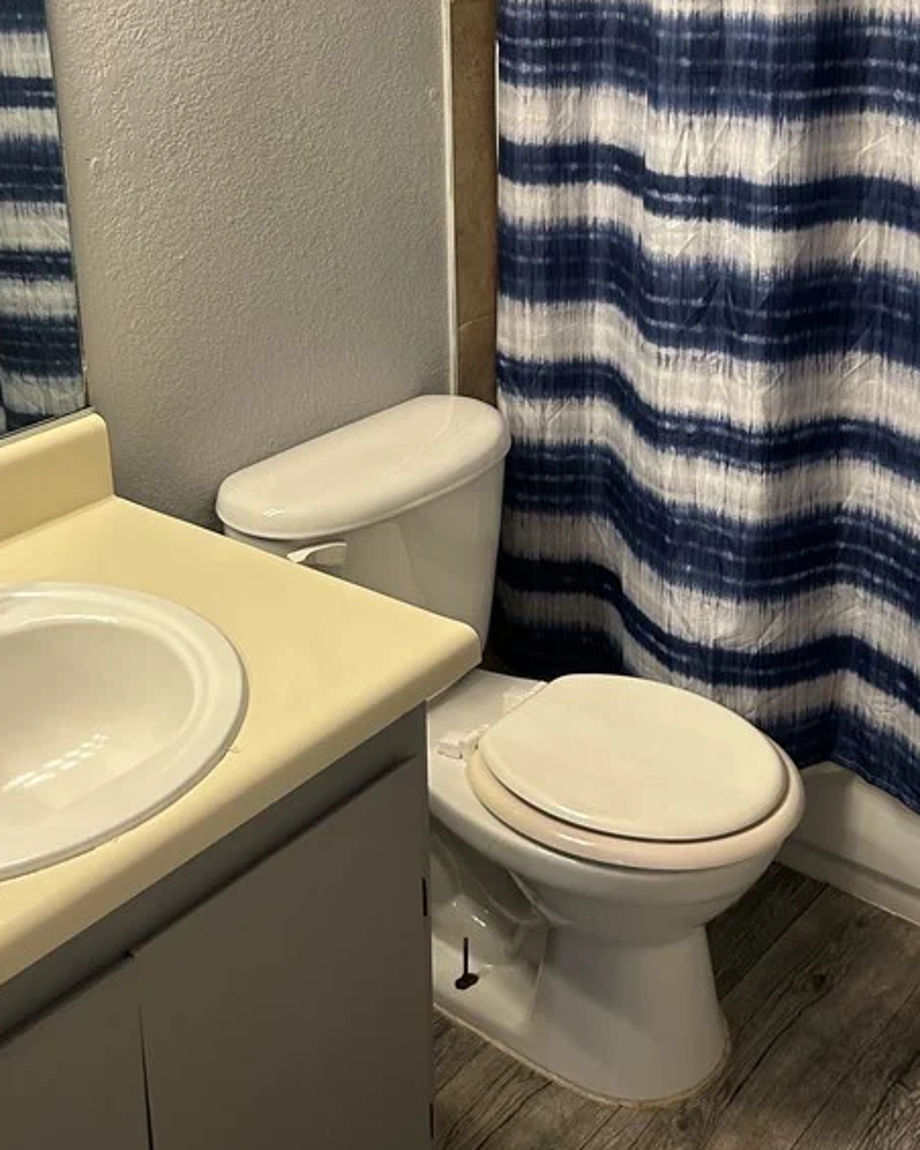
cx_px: 448
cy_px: 346
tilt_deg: -16.7
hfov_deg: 32.7
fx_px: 1566
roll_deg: +2.3
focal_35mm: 46
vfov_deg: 39.6
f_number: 1.5
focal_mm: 5.7
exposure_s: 1/60
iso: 125
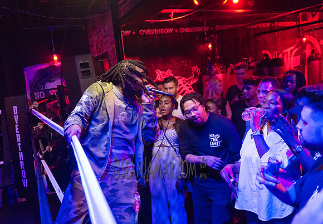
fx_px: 280
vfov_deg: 43.6
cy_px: 108
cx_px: 149
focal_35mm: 31
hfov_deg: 59.9
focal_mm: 29
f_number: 2.8
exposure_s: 1/320
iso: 5000
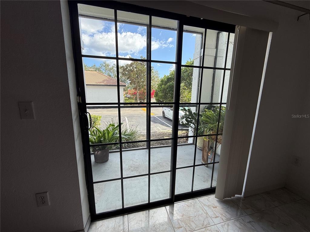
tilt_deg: -9.7
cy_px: 116
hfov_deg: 102.1
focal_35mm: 14
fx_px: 125
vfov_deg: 85.7
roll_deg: -1.4
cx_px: 155
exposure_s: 1/187
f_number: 2.2
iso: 50
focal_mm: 2.22
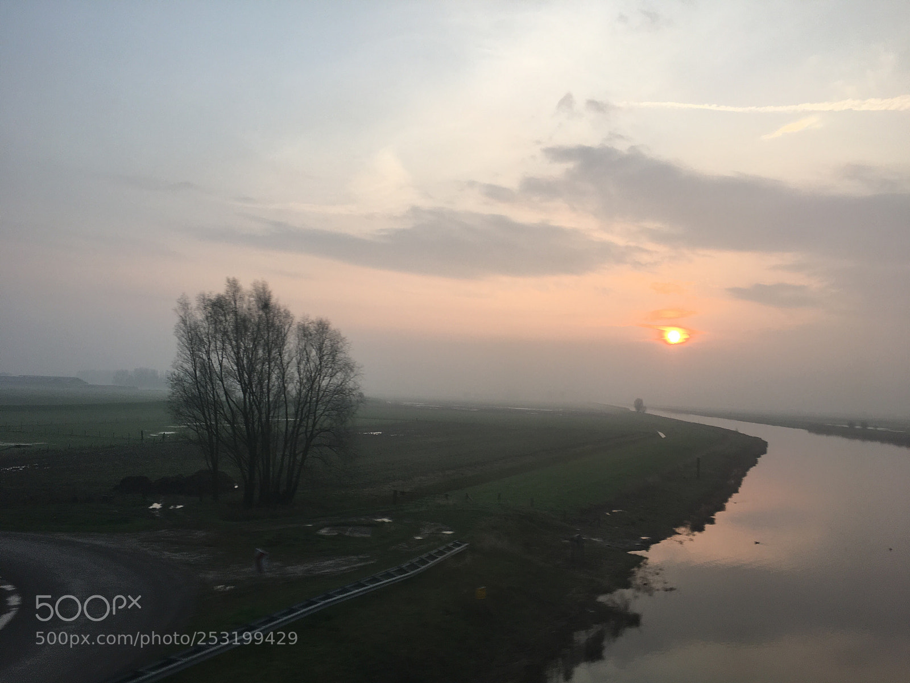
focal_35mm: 29
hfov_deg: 61.7
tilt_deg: +2.9
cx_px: 455
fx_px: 762
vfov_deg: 48.2
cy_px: 342
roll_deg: -1.6
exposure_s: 1/188
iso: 25
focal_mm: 4.15
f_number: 2.2
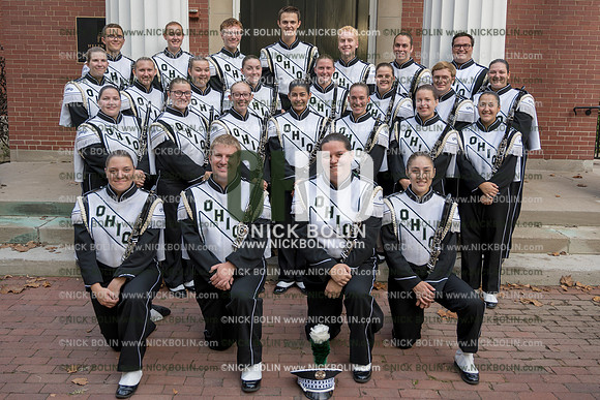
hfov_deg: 54.4
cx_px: 294
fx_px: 584
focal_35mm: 35
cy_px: 164
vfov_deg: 37.7
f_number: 4
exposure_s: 1/50
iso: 125
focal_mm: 25.5
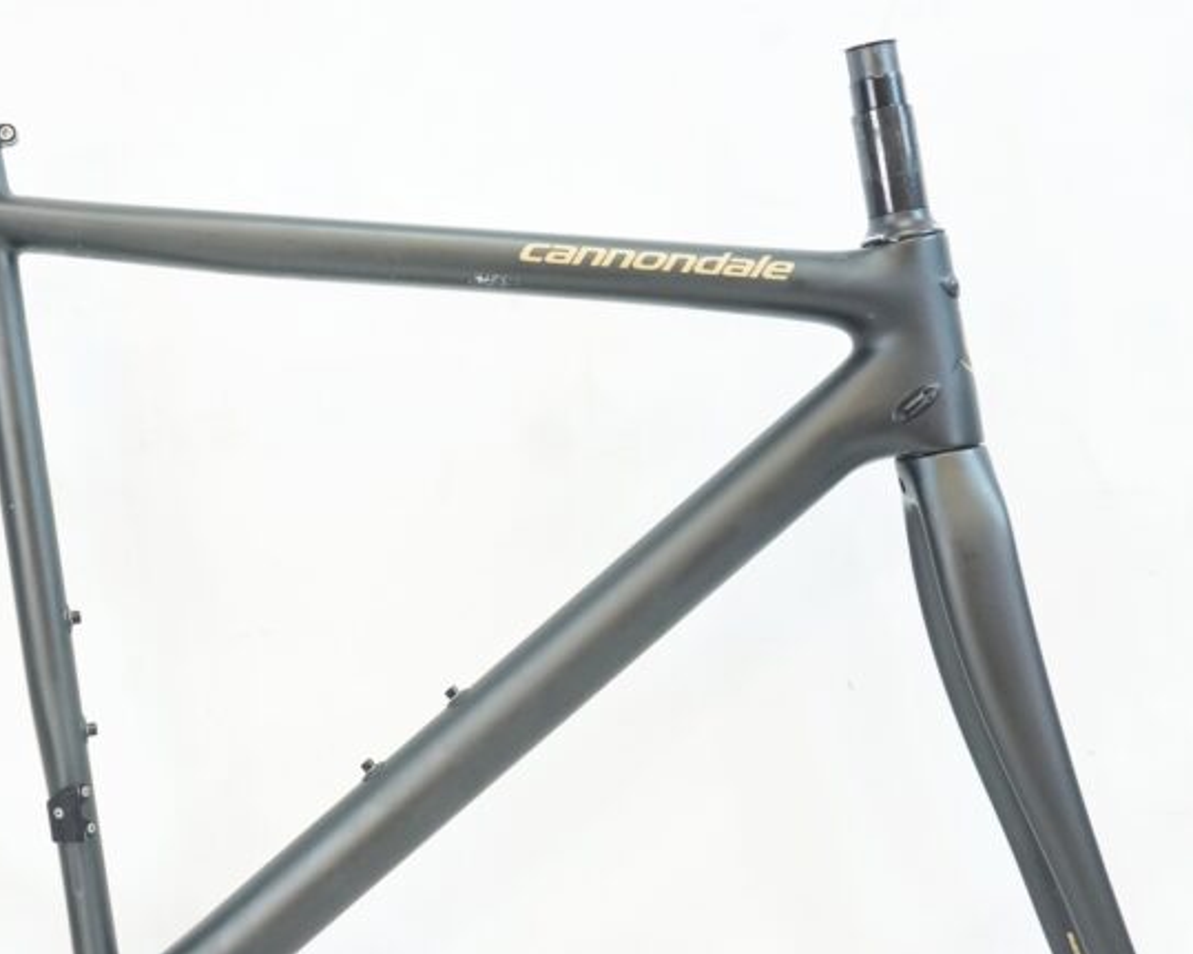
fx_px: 2436
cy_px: 561
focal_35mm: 69
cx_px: 281
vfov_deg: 22.1
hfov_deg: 27.1
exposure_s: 1/40
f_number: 6.3
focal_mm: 30
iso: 1000
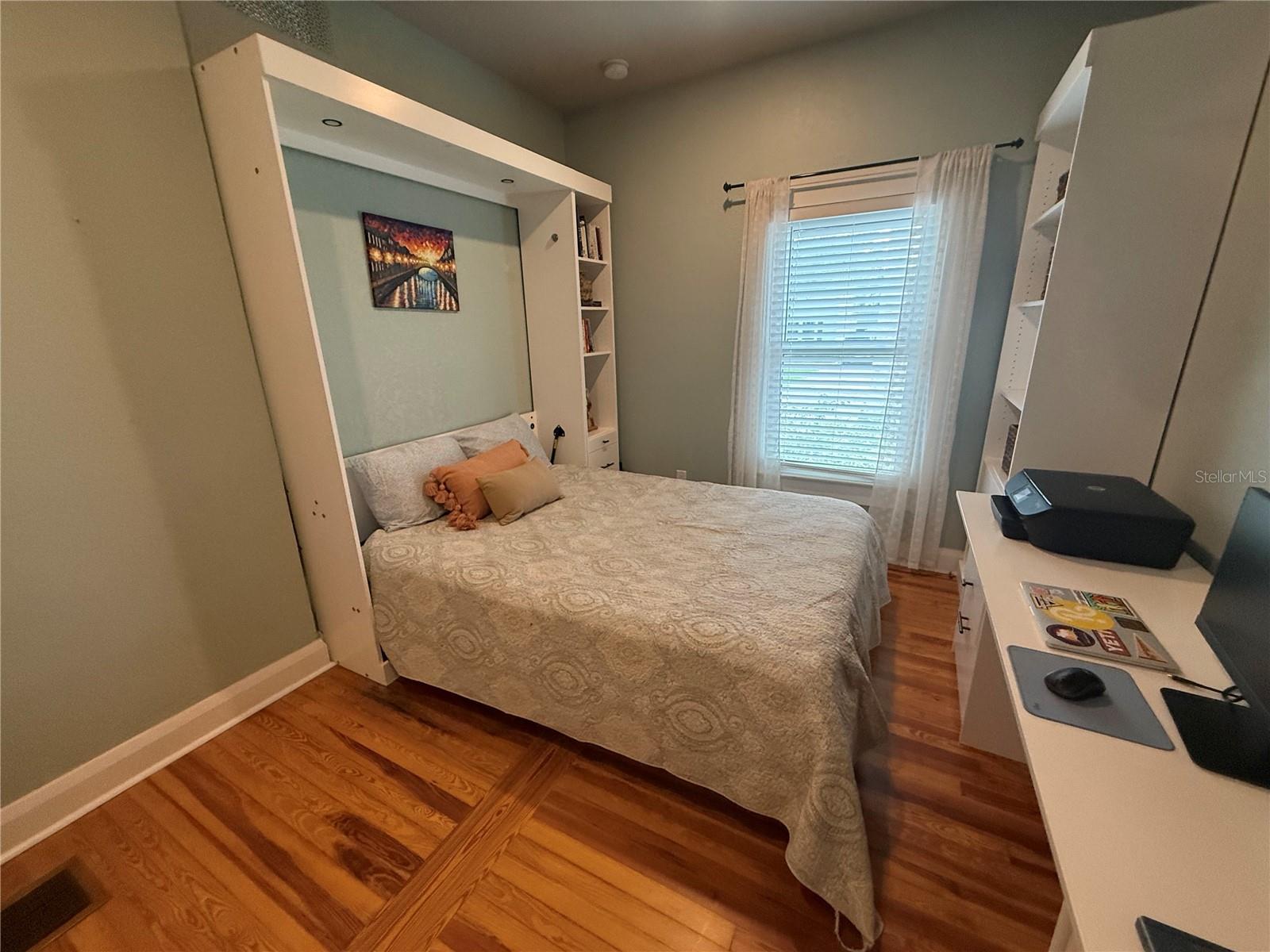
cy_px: 476
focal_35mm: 14
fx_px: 514
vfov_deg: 85.7
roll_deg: +1.7
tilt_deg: -16.1
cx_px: 635
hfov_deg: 102.1
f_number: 2.2
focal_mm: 2.22
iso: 400
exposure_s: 1/120
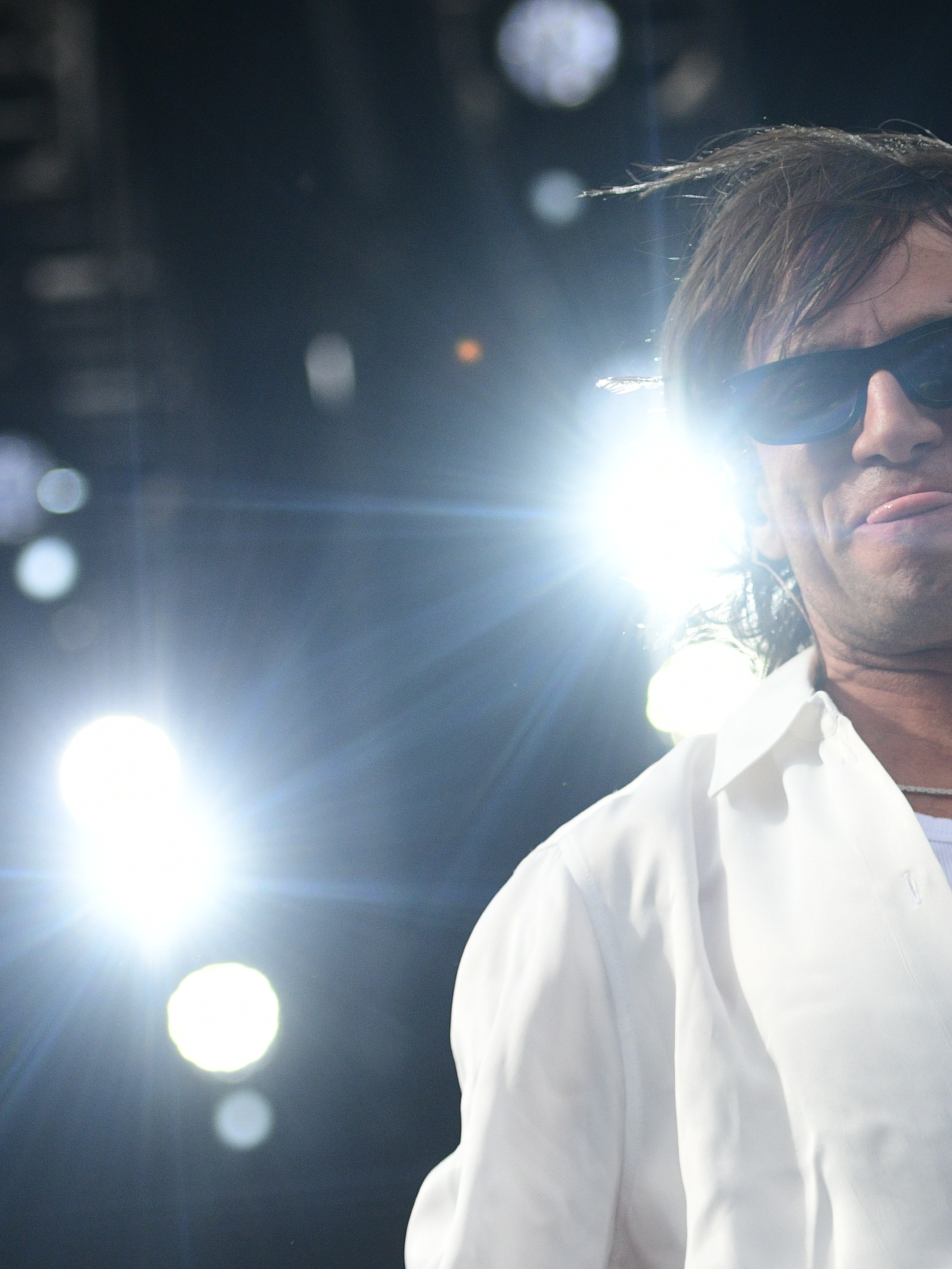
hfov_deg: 6.5
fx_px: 8396
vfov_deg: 8.6
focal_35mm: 229
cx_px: 995
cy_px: 795
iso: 800
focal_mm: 82
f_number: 3.5
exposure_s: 1/8000
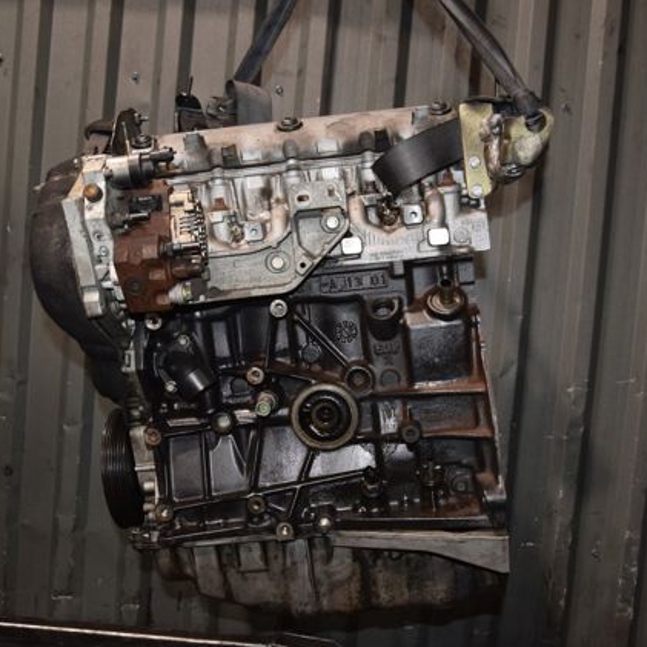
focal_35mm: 41
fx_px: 859
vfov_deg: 41.3
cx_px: 346
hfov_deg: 41.2
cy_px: 326
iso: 800
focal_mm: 21
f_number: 5
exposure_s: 1/60
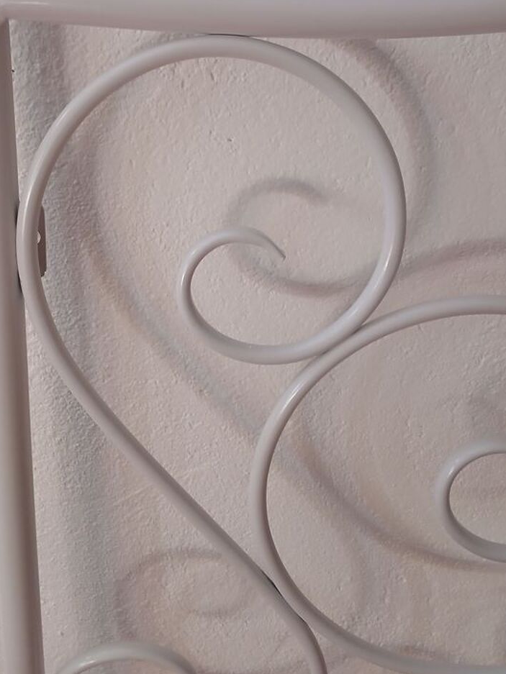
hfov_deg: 38.6
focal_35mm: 37
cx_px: 220
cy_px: 214
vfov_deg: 49.1
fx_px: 721
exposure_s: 1/33.3
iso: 250
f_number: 1.8
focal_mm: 3.98
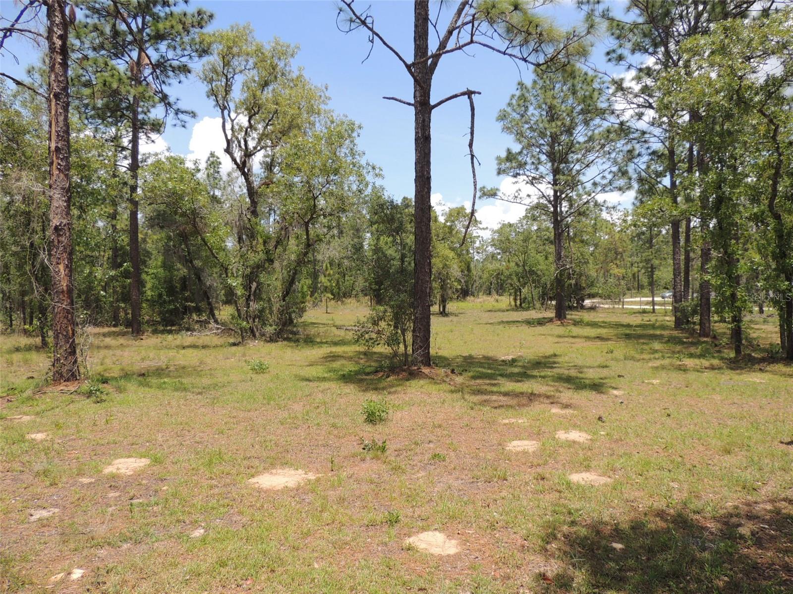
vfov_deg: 56.8
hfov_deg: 71.6
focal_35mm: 24
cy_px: 297
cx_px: 396
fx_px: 550
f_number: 3
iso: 100
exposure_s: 1/1000
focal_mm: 4.3
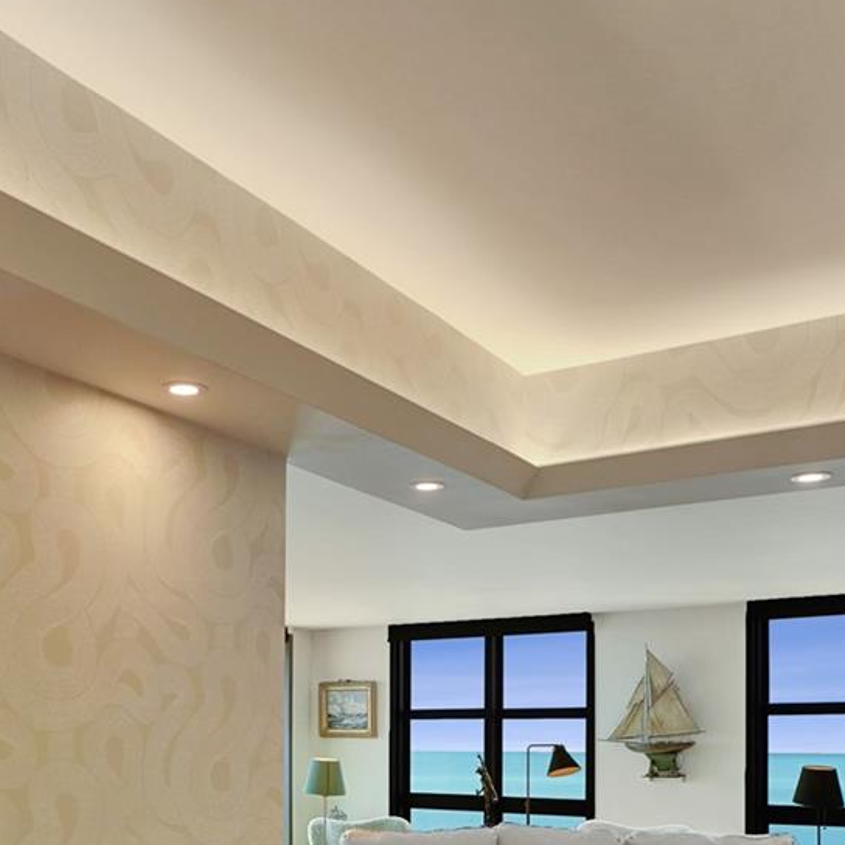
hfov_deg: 40.8
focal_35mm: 40
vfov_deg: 39.3
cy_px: 734
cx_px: 221
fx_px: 1105
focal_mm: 16
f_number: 4
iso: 400
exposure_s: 1/160
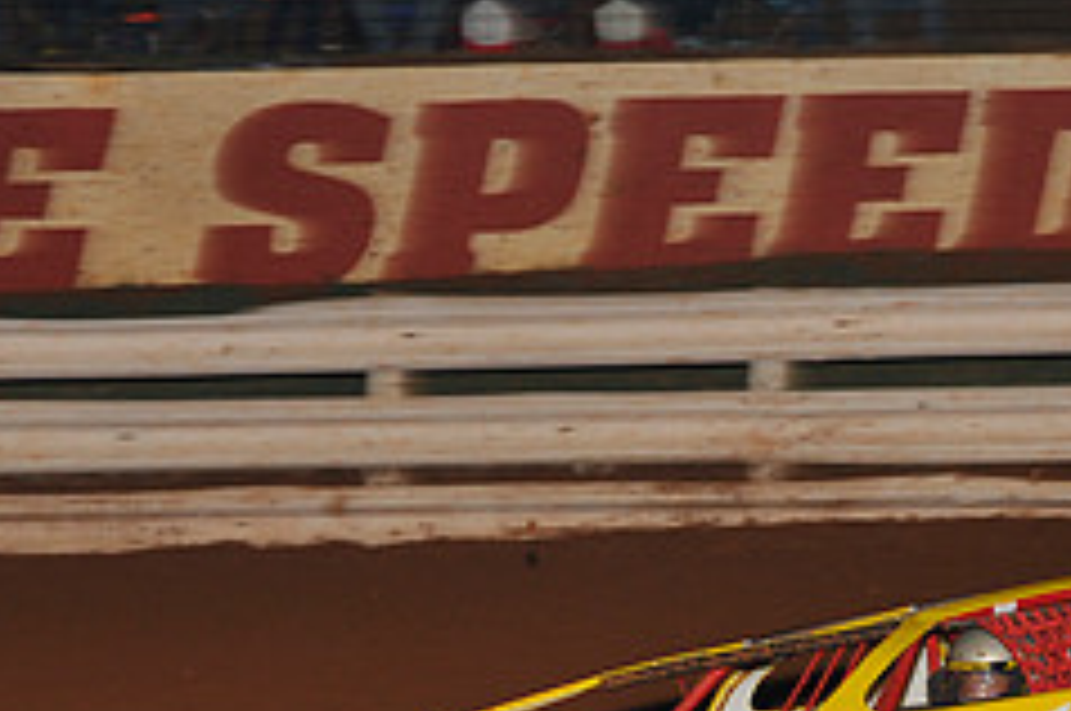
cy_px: 850
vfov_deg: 5.3
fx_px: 7606
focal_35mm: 256
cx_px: 819
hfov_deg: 8.0
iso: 500
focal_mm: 105
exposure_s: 1/250
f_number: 5.6
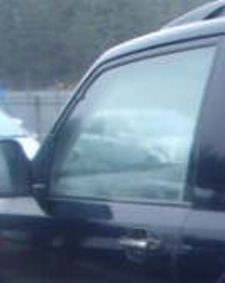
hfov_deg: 13.2
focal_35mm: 105
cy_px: 297
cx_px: 404
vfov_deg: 17.8
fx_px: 876
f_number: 3.9
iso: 250
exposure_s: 1/30
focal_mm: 5
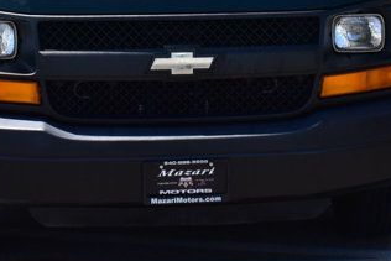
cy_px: -98
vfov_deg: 9.9
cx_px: 208
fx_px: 1478
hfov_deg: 15.1
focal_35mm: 136
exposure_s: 1/400
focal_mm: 28
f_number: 11
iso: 400
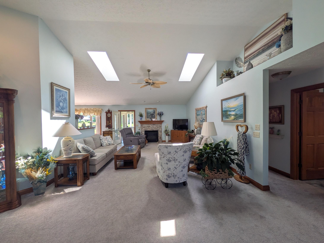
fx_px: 131
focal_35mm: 14
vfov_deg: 85.7
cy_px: 122
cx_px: 162
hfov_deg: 102.1
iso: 64
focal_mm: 1.83
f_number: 2.2
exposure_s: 1/130
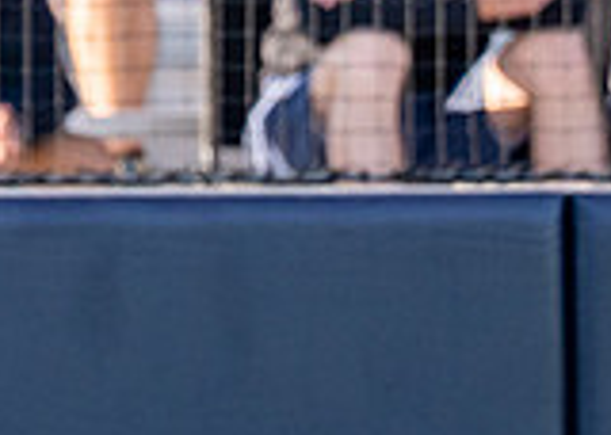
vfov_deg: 1.0
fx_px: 23944
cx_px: -407
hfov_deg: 1.5
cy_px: -216
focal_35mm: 1381
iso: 320
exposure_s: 1/1600
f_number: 2.8
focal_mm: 171
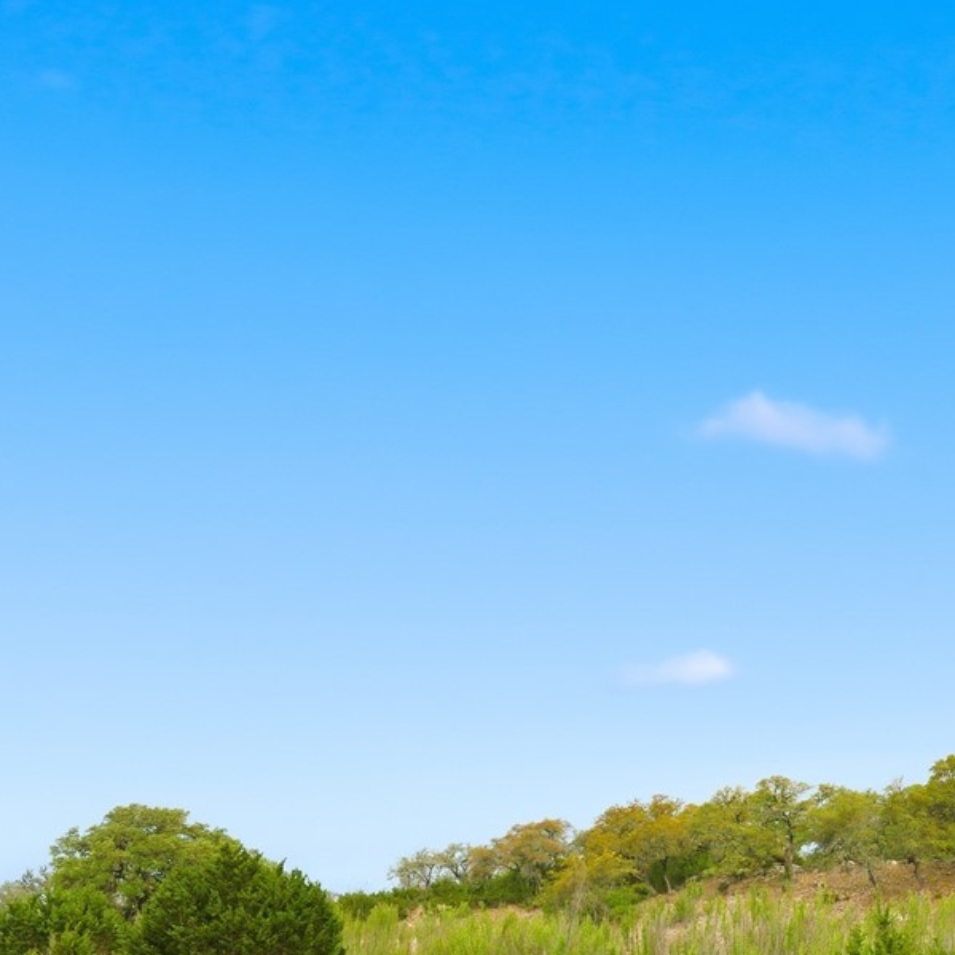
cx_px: 700
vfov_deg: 39.0
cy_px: 985
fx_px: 1155
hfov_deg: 43.7
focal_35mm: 37
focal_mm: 12
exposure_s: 1/100
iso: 400
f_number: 9
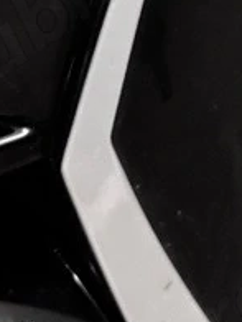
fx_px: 1519
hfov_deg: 9.1
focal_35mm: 163
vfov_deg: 10.8
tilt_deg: -45.2
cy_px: -384
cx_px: 214
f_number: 1.78
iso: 1000
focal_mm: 6.76
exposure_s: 1/33
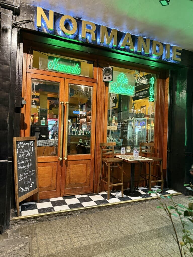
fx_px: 178
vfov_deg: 71.6
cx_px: 96
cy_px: 128
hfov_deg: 56.8
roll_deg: -1.9
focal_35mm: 24
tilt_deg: +0.8
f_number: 1.78
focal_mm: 6.76
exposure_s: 1/50
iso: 640
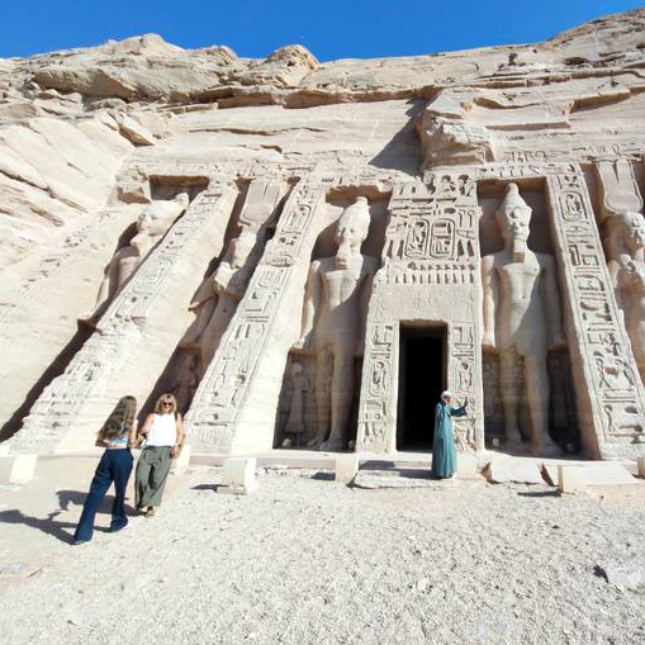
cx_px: 454
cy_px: 304
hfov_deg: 71.5
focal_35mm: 20
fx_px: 422
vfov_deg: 74.8
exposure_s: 1/913
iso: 50
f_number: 2.2
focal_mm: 1.68
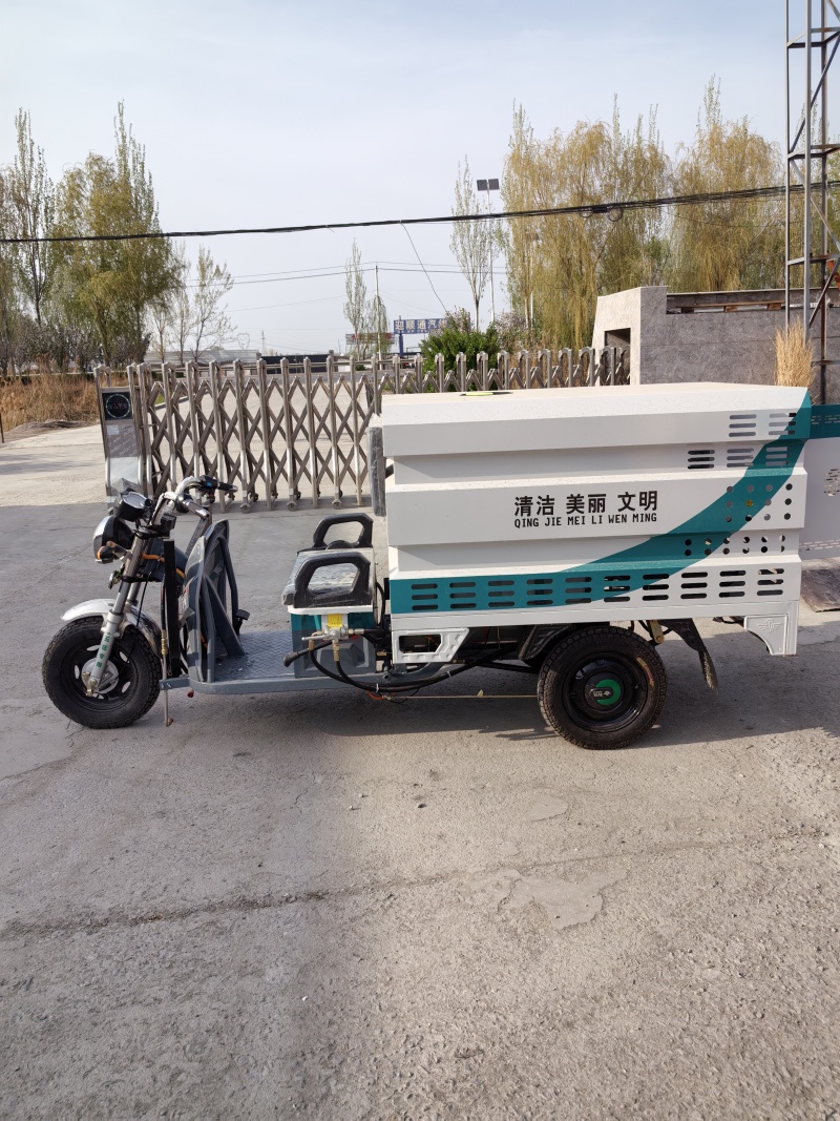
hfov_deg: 51.3
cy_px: 560
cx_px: 420
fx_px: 874
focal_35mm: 27
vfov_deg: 65.3
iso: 50
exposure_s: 1/2222
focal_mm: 5.72
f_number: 2
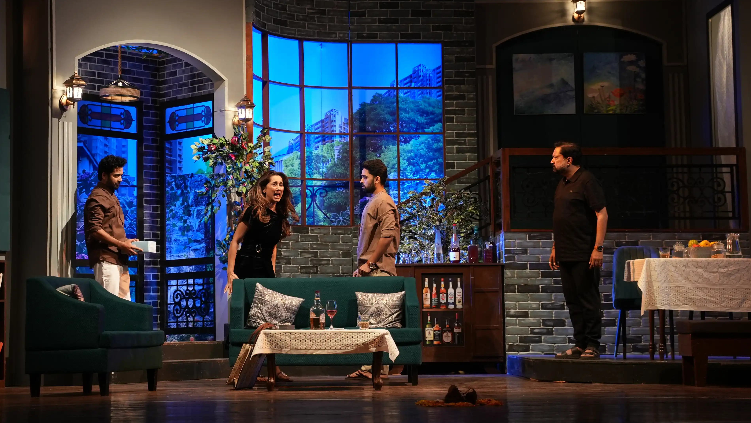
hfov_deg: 27.2
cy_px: 152
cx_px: 342
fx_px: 1553
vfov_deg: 15.5
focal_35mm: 78
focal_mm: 67
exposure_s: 1/200
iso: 2000
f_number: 3.5
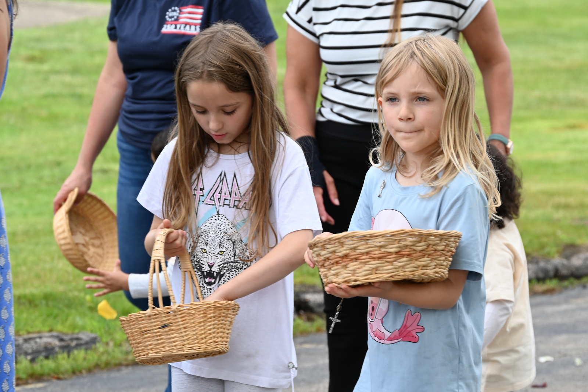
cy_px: 196
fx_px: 2042
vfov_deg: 11.0
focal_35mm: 125
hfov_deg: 16.4
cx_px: 294
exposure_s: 1/160
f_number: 6.3
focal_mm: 125
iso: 140
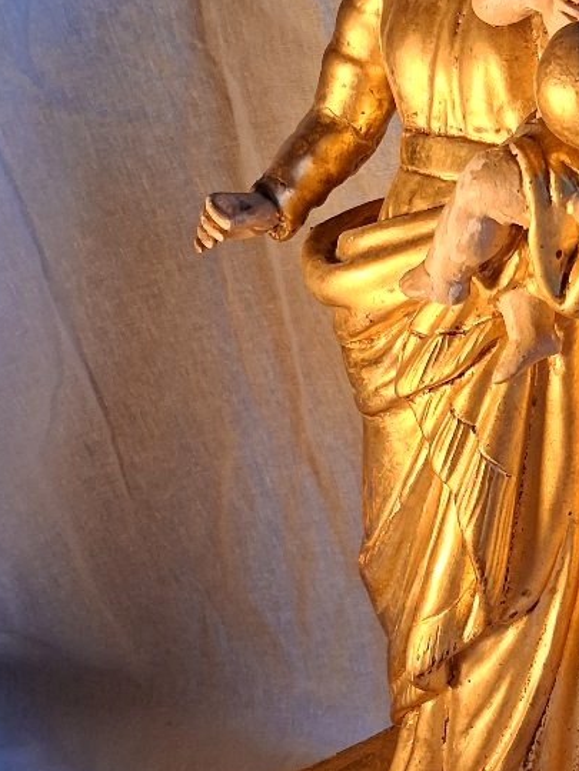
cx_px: 522
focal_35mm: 60
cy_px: 386
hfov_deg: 23.8
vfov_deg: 32.2
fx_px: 1338
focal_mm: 4
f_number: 1.8
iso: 320
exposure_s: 1/100
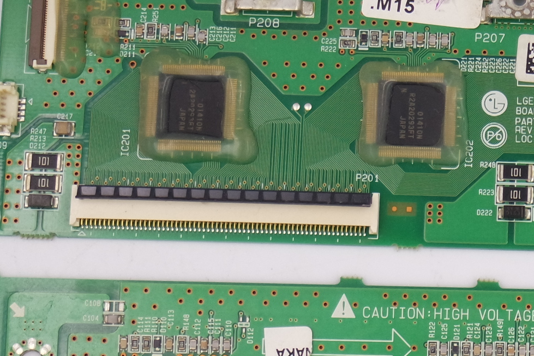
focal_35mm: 155
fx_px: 2299
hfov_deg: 12.8
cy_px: 212
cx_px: 676
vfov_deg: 8.9
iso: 160
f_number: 5
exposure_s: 1/125
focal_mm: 19
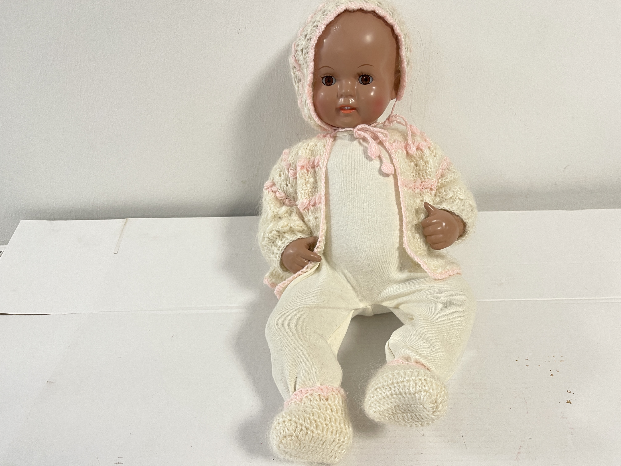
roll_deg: +1.0
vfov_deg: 54.9
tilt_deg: -32.4
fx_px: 448
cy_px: 233
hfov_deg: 69.4
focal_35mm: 25
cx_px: 310
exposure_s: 1/50
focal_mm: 5.1
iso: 80
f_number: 1.6
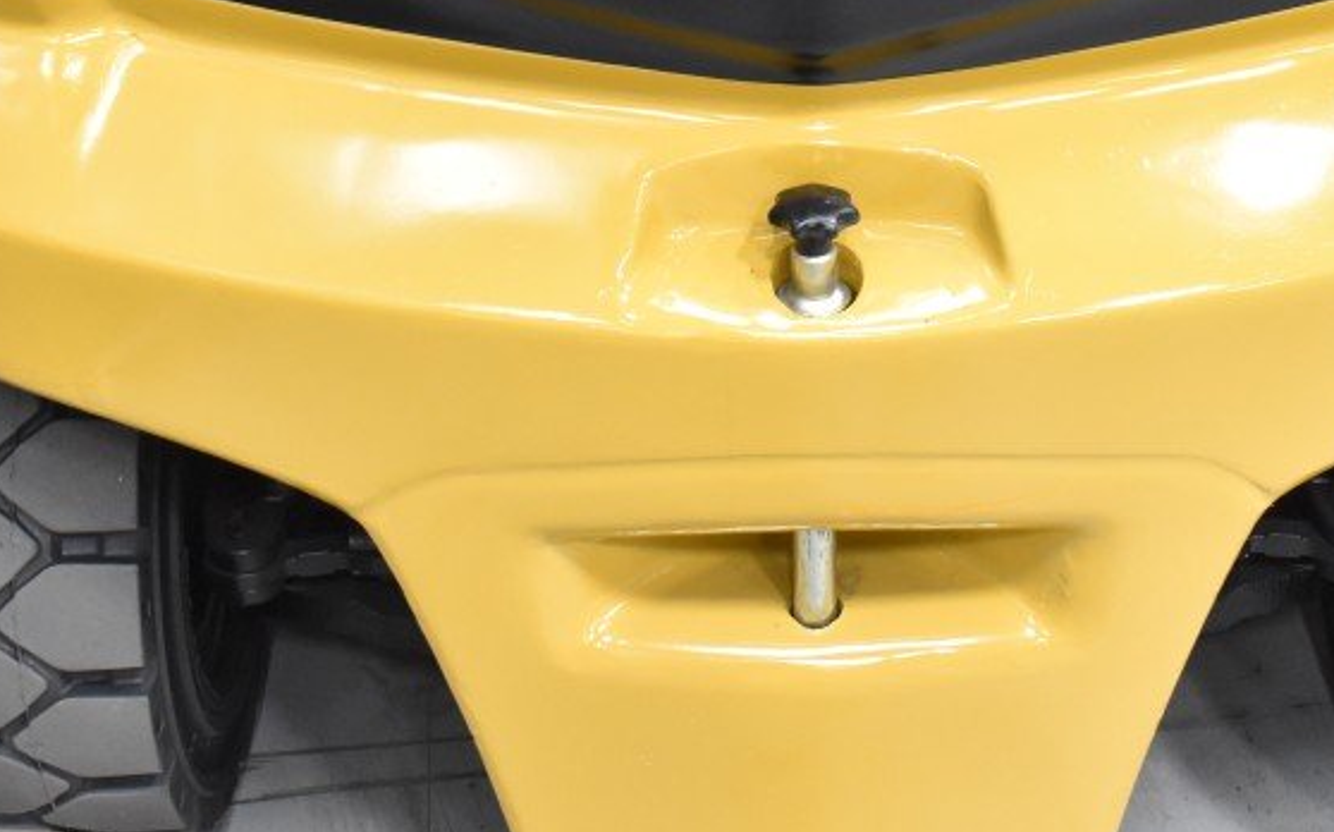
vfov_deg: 18.6
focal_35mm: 69
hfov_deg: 29.7
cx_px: 806
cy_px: 153
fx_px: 2511
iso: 1600
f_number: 4.5
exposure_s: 1/30
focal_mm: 21
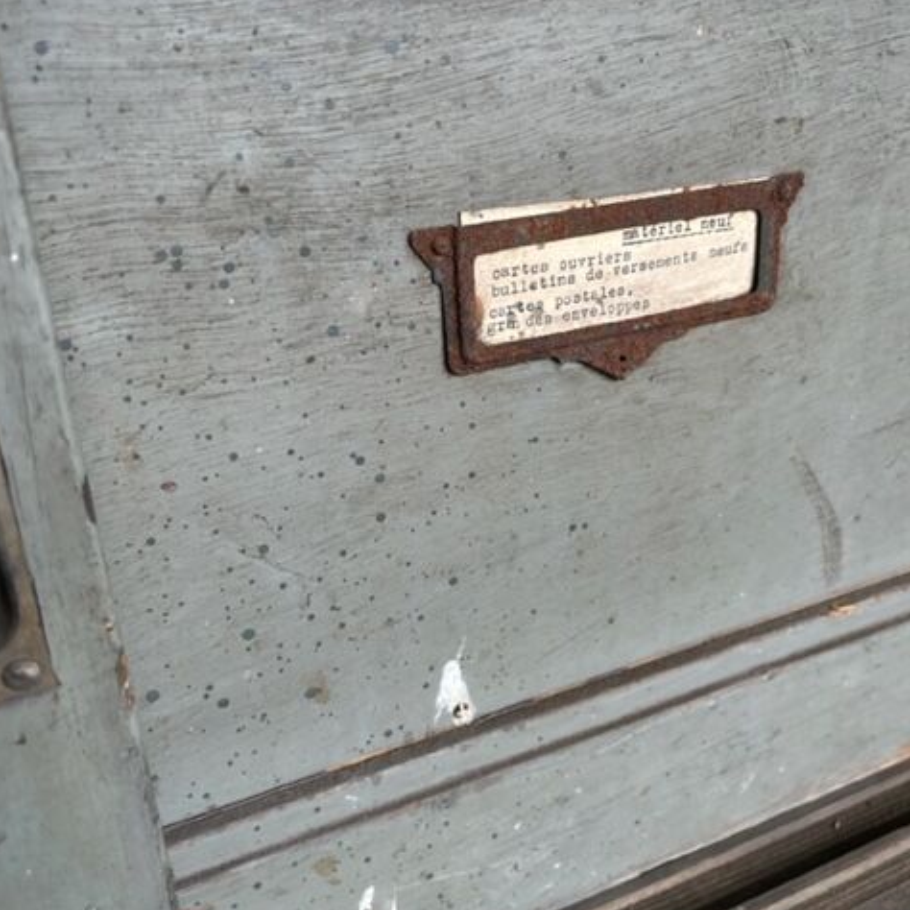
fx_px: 922
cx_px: 451
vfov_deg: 52.4
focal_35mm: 31
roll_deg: +2.0
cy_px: 409
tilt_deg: -20.4
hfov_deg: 52.5
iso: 32
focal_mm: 5.1
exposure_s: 1/135
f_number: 1.6
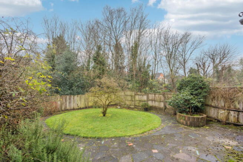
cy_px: 81
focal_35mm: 17
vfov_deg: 70.5
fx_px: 115
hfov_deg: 93.3
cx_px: 122
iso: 320
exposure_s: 1/60
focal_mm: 17
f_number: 8
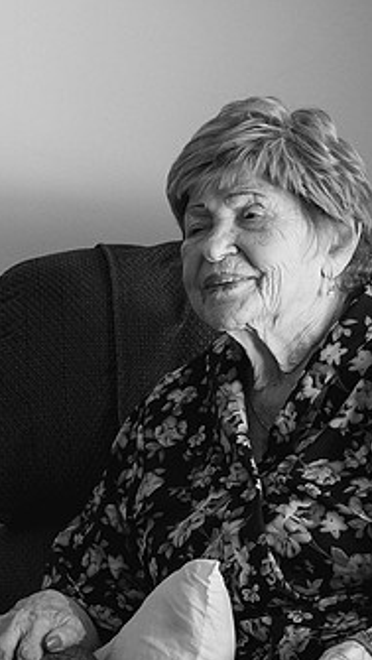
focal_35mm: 174
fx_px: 3044
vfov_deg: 12.3
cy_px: 590
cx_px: -390
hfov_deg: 6.8
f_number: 4
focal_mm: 37
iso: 1000
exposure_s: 1/160
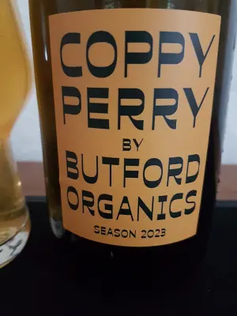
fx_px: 237
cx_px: 118
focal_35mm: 26
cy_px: 158
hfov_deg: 53.1
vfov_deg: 67.3
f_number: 1.7
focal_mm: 4.2
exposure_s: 1/10
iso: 500
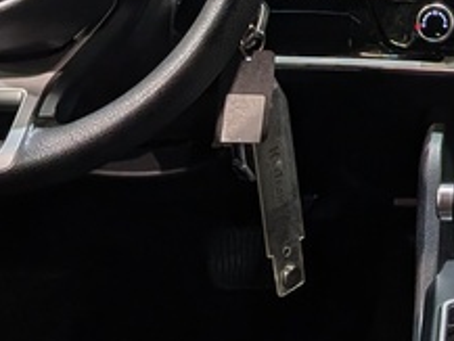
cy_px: -113
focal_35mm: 113
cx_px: 632
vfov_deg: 12.7
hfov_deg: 16.2
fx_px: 1483
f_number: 1.7
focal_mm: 4.53
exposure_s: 1/120
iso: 31
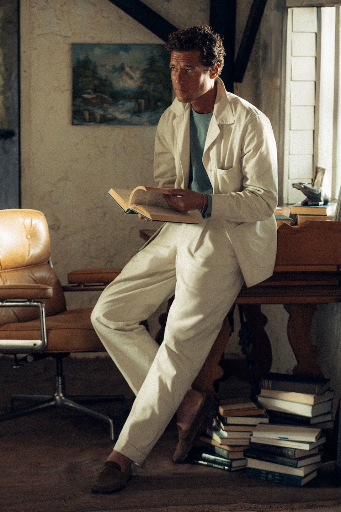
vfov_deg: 19.5
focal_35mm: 105
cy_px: 256
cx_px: 170
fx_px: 1493
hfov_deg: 13.0
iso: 800
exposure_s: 1/200
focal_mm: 70
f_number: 3.2
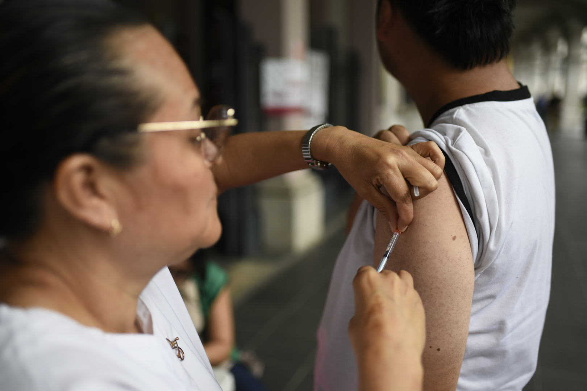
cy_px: 196
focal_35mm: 35
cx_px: 294
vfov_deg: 37.9
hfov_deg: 54.4
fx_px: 571
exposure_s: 1/1600
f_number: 1.8
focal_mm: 35
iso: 250
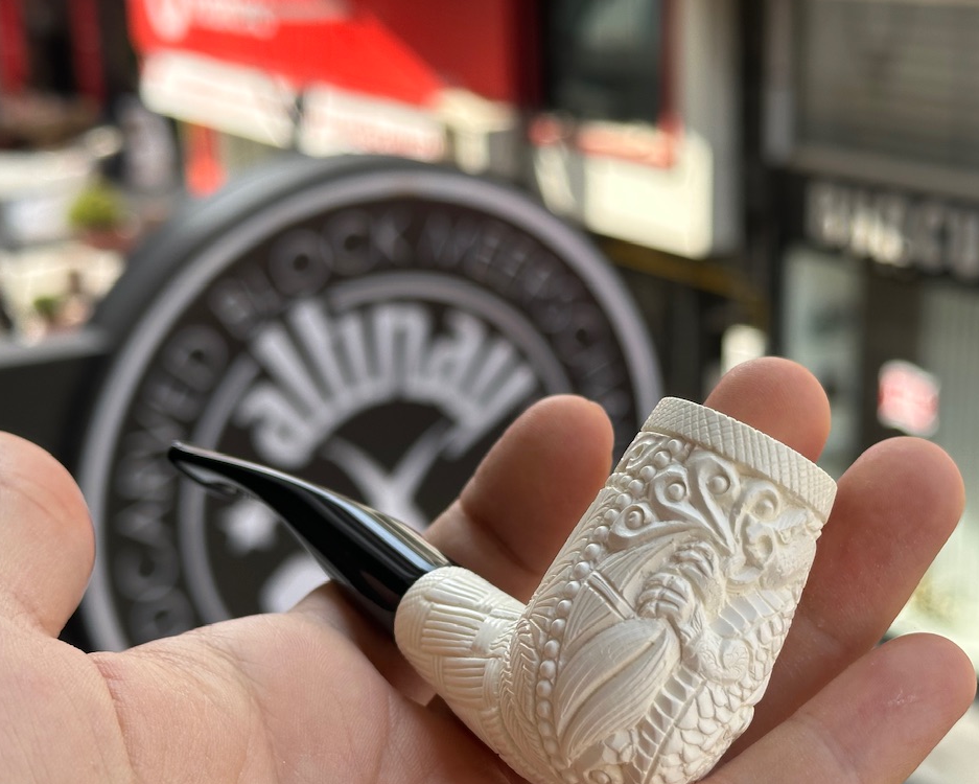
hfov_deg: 29.5
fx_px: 1855
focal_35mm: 64
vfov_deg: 23.8
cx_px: 573
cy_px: 493
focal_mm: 6.86
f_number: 1.78
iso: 64
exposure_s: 1/690
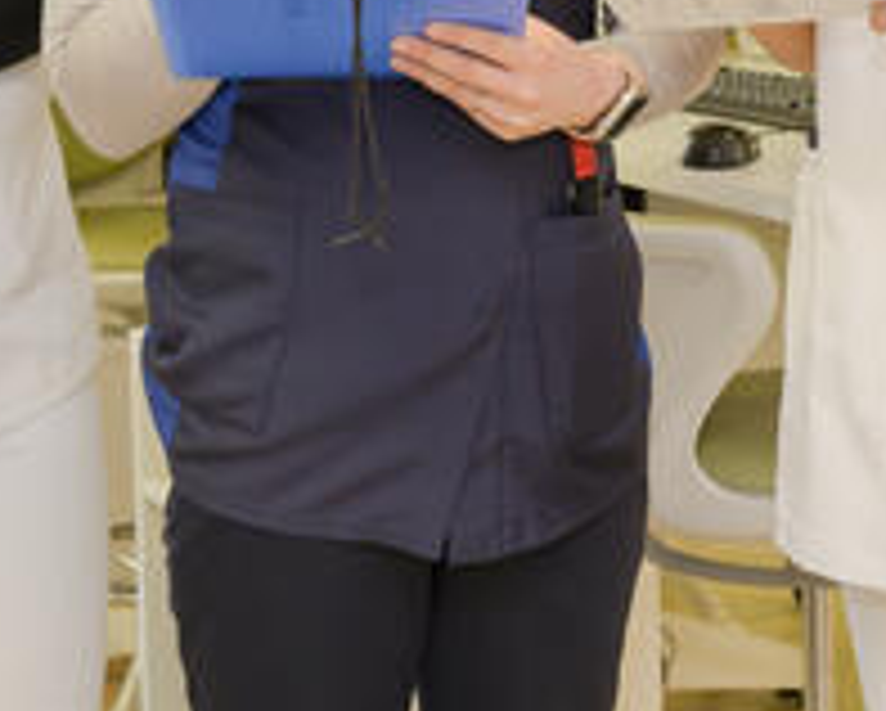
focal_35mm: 97
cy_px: -74
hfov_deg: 19.6
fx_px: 2546
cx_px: 666
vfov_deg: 15.5
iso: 800
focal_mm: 34
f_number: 5.6
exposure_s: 1/100
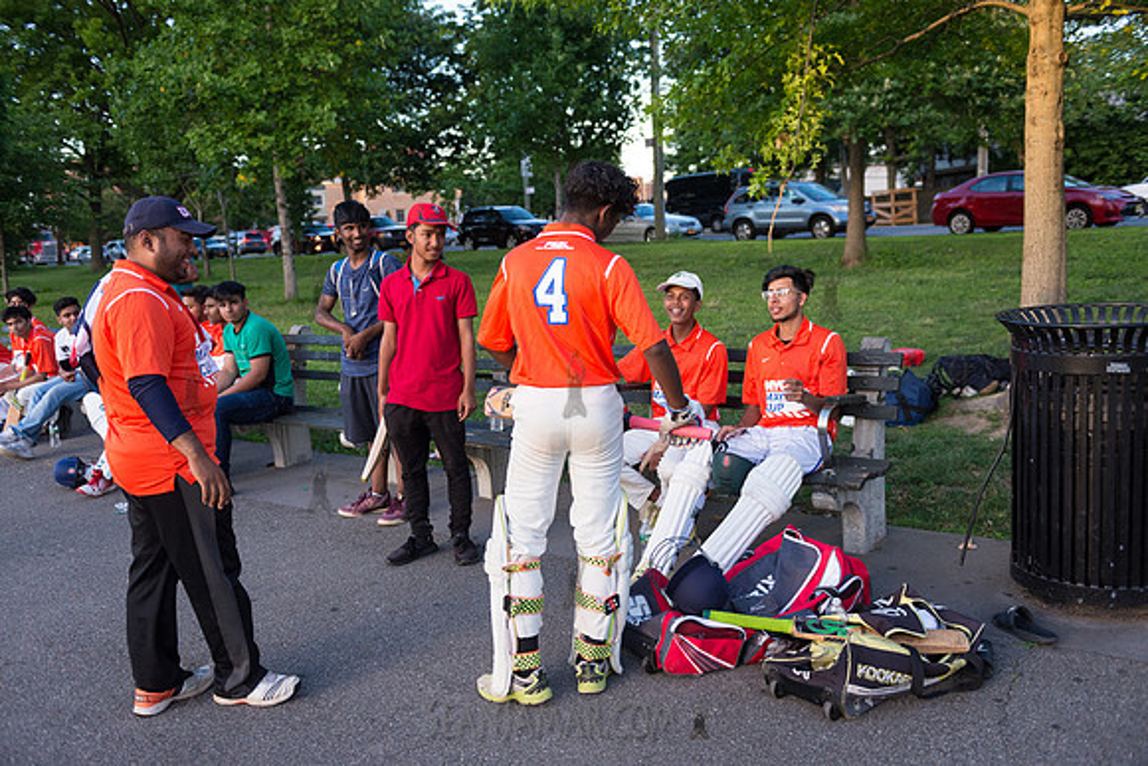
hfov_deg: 58.7
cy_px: 383
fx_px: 1021
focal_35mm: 32
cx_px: 574
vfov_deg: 41.1
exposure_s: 1/2000
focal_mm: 32
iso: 1600
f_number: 2.8
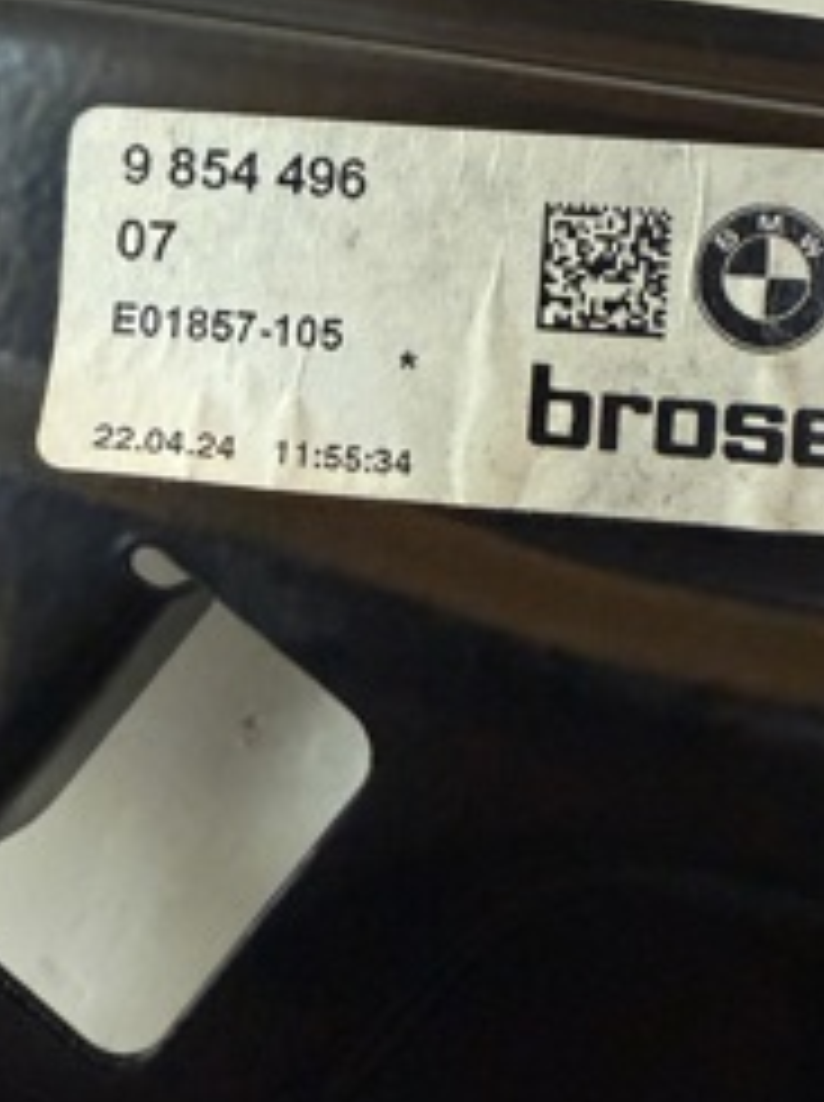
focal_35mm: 47
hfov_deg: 30.8
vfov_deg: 39.7
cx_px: 462
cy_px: 315
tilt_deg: -82.5
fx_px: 1496
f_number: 2.2
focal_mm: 2.22
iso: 640
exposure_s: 1/50
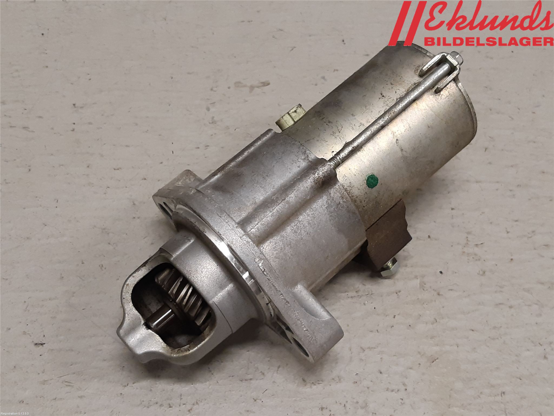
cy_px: 208
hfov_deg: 67.3
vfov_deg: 53.1
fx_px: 416
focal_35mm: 26
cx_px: 277
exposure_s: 1/50
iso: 125
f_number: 1.7
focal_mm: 3.93
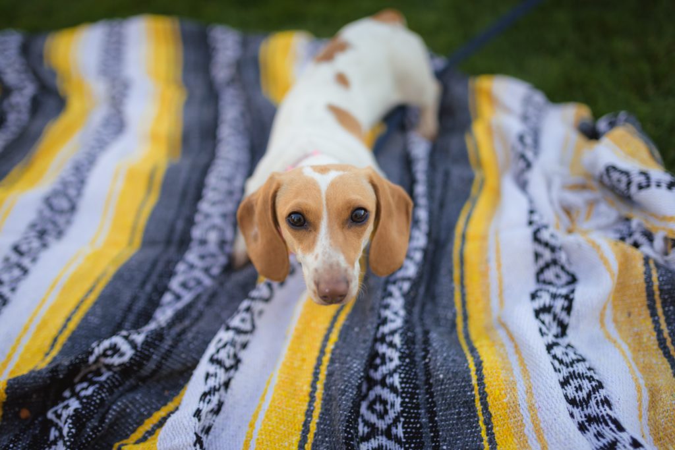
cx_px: 338
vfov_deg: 37.9
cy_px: 225
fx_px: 656
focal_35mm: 35
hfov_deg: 54.4
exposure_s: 1/1600
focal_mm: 35
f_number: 1.4
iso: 110
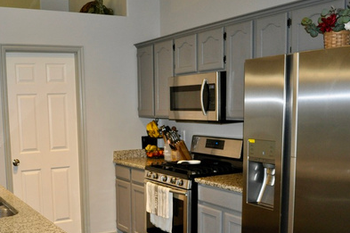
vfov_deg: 30.1
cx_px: 120
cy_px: 166
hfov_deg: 44.0
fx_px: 427
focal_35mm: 44
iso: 800
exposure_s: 1/60
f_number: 3.5
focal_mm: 18
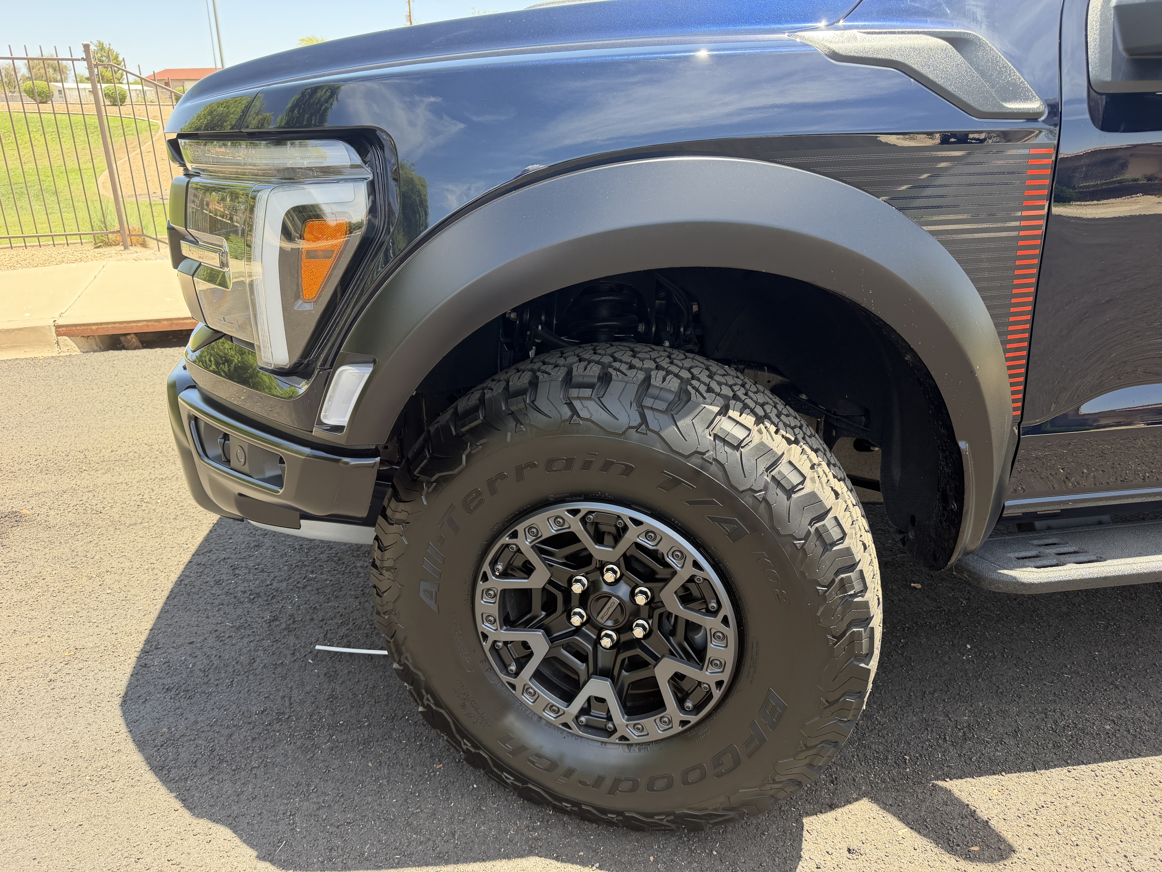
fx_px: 806
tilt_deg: -22.0
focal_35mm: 24
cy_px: 436
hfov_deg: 71.6
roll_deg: -0.3
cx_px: 581
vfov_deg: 56.8
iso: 100
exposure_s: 1/528
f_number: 1.78
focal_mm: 6.76
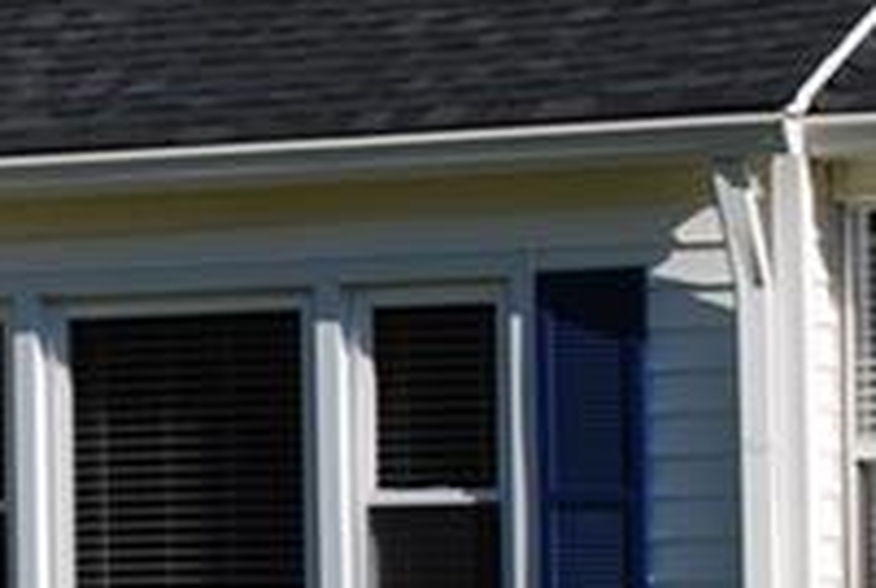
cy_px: 534
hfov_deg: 8.9
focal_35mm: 229
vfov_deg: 6.0
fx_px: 5585
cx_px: -148
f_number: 8
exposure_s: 1/250
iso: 100
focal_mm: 30
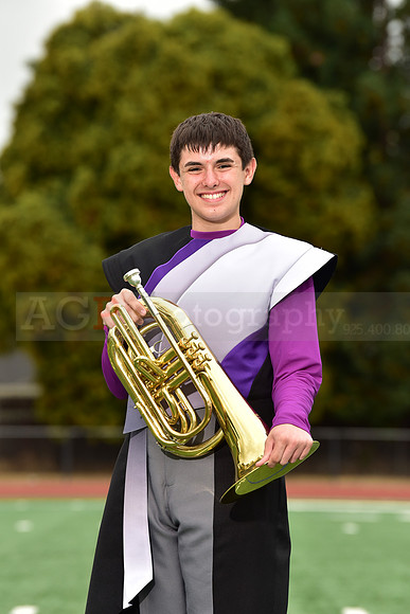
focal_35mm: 170
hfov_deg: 8.1
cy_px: 307
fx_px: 2902
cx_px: 205
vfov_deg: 12.1
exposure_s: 1/250
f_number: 5
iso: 500
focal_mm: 170
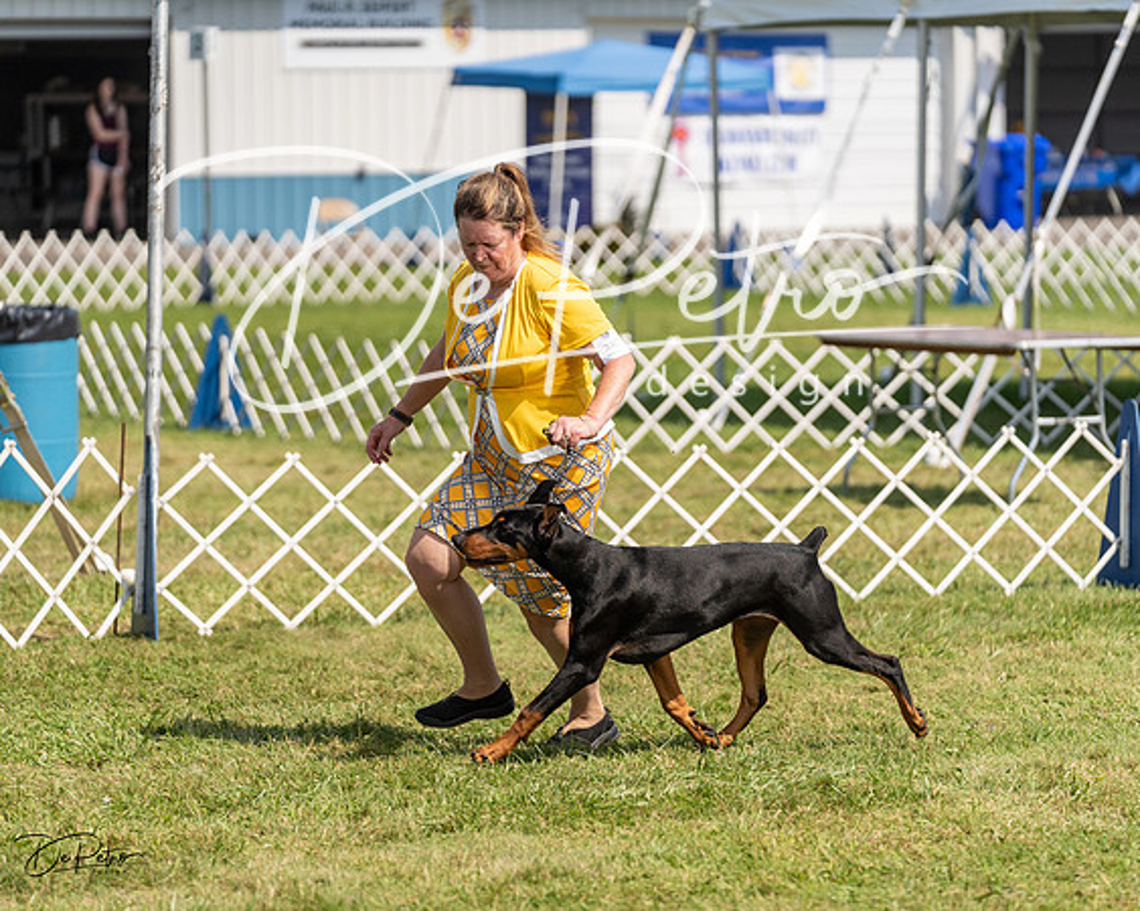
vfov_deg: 10.2
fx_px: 5128
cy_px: 456
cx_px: 570
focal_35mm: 152
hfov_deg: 12.7
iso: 200
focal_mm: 135
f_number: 2.8
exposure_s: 1/3200
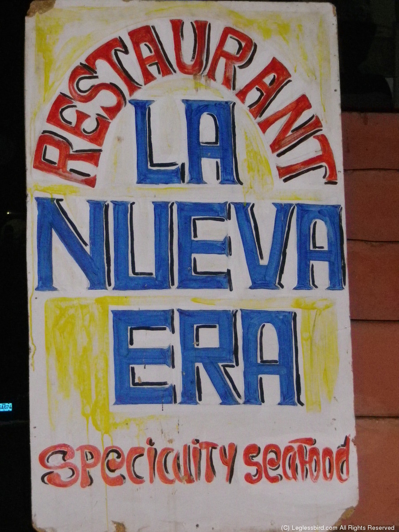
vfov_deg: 19.4
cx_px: 200
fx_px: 1552
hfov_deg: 14.6
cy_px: 266
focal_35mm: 101
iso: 800
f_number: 5.3
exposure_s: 1/80
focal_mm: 17.9
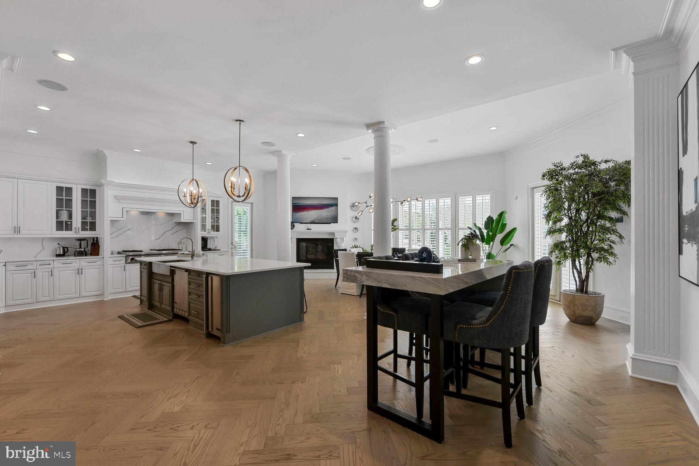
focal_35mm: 14
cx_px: 350
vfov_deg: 81.2
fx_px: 272
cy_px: 233
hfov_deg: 104.3
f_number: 8
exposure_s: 1/13
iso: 200
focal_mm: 14
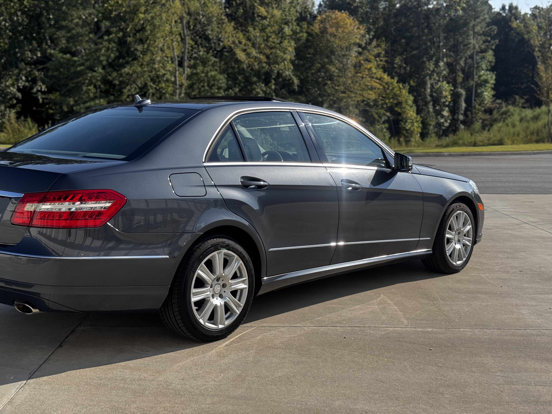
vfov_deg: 30.3
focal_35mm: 48
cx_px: 276
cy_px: 207
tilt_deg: -8.2
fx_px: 765
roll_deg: -0.6
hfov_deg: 39.7
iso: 64
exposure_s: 1/4310
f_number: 1.78
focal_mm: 6.76
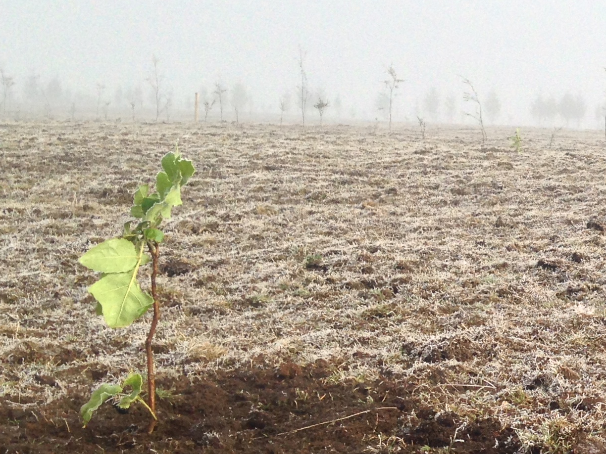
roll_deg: -3.3
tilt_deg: -1.2
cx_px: 730
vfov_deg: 16.8
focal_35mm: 88
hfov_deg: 20.8
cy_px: 177
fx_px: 1541
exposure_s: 1/686
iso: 50
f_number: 2.4
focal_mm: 4.12
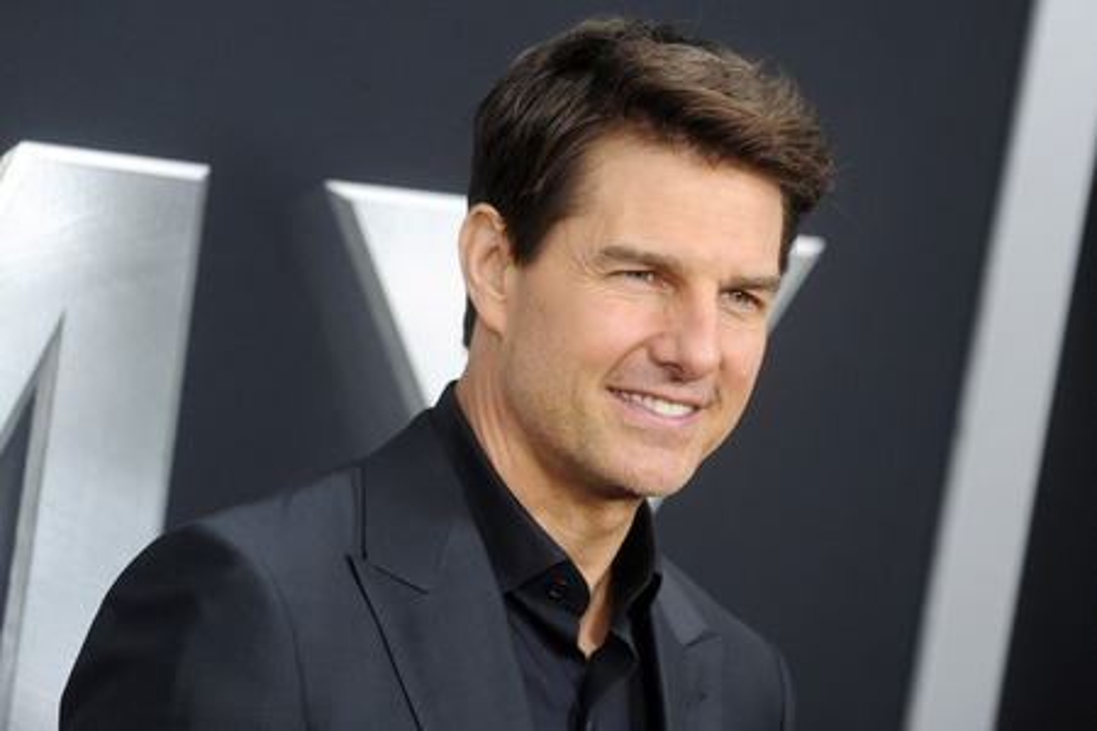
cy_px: 366
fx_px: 6094
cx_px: 548
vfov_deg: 6.9
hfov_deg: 10.3
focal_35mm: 200
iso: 1600
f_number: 4
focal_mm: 200
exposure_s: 1/400
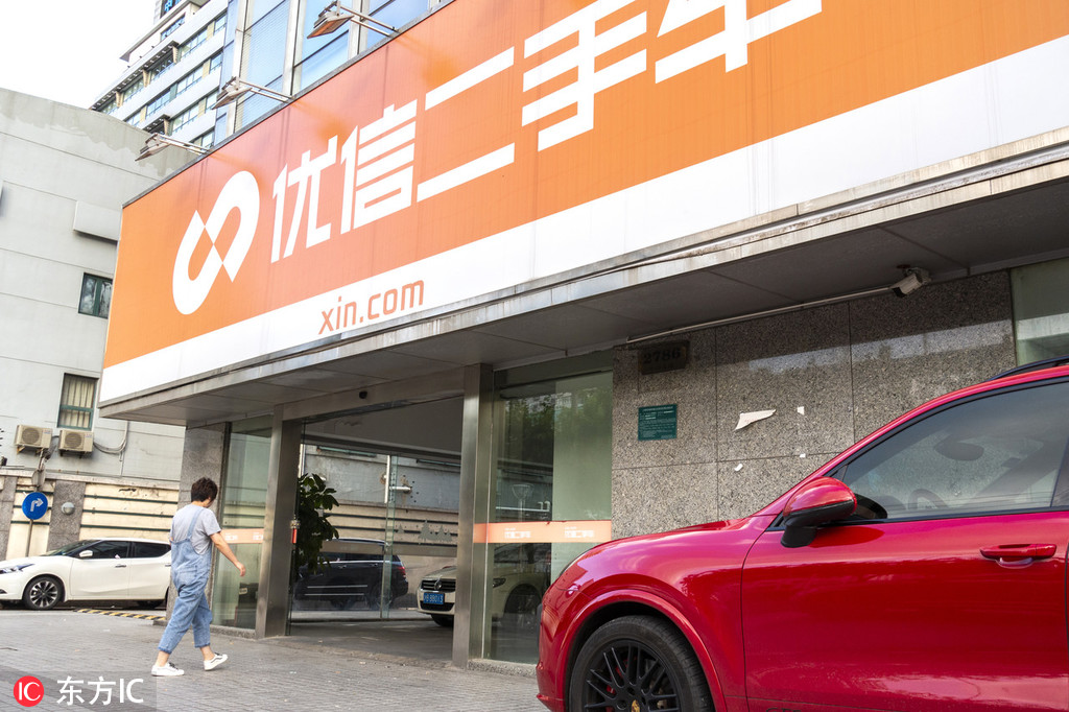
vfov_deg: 41.1
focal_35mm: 32
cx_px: 534
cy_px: 356
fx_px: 950
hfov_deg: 58.7
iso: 200
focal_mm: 11.56
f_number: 4
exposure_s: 1/250
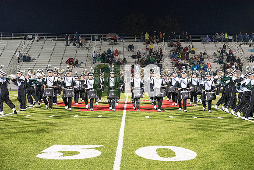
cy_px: 85
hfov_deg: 28.8
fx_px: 494
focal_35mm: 70
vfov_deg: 19.5
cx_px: 127
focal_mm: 70
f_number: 5.6
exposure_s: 1/200
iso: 5000
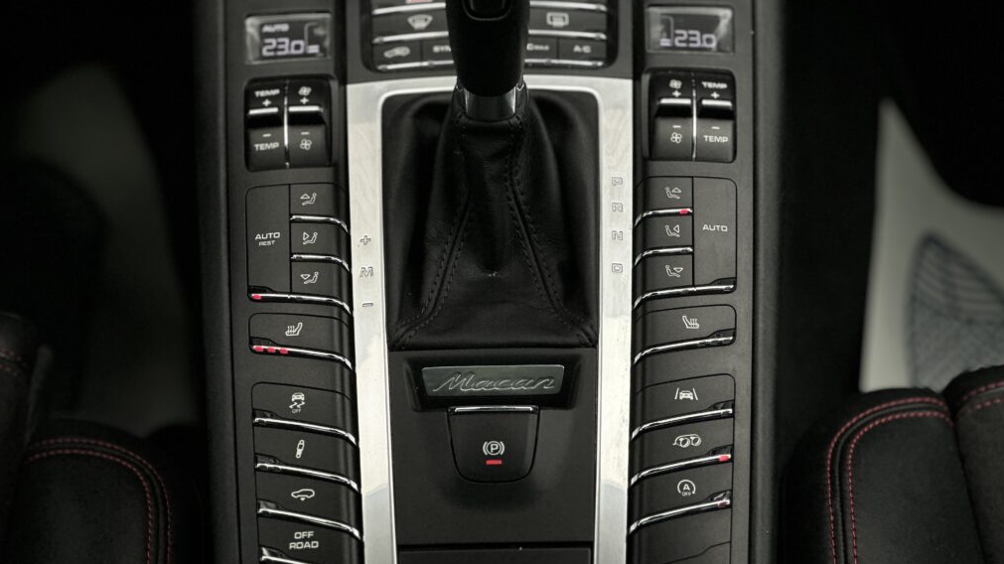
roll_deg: +0.2
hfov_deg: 25.0
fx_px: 2262
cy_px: 228
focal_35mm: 85
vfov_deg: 14.2
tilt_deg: -42.8
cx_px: 500
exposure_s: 1/121
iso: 40
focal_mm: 9
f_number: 2.8
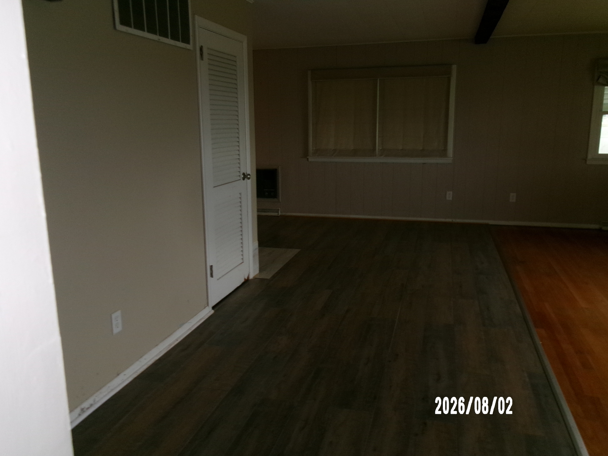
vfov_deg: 49.7
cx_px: 304
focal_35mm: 28
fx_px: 492
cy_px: 228
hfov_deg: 63.4
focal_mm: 5.1
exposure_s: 1/34
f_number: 3.9
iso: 200
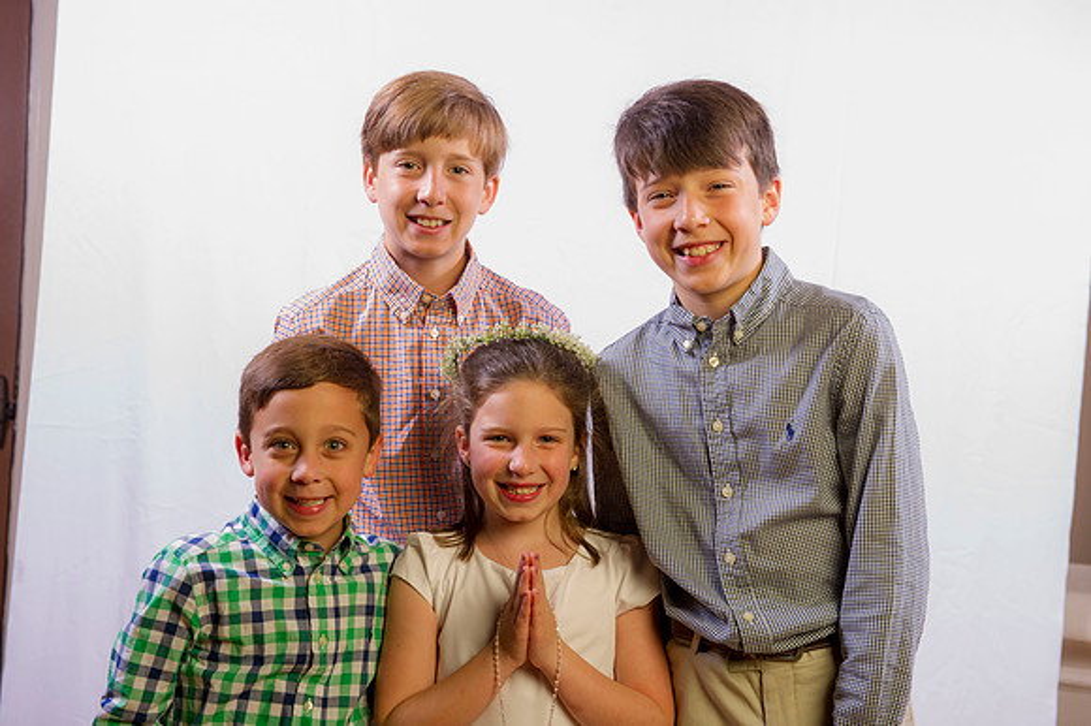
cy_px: 363
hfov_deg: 35.7
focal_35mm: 56
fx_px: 1696
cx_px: 546
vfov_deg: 24.2
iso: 100
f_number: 7.1
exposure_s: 1/160
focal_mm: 56
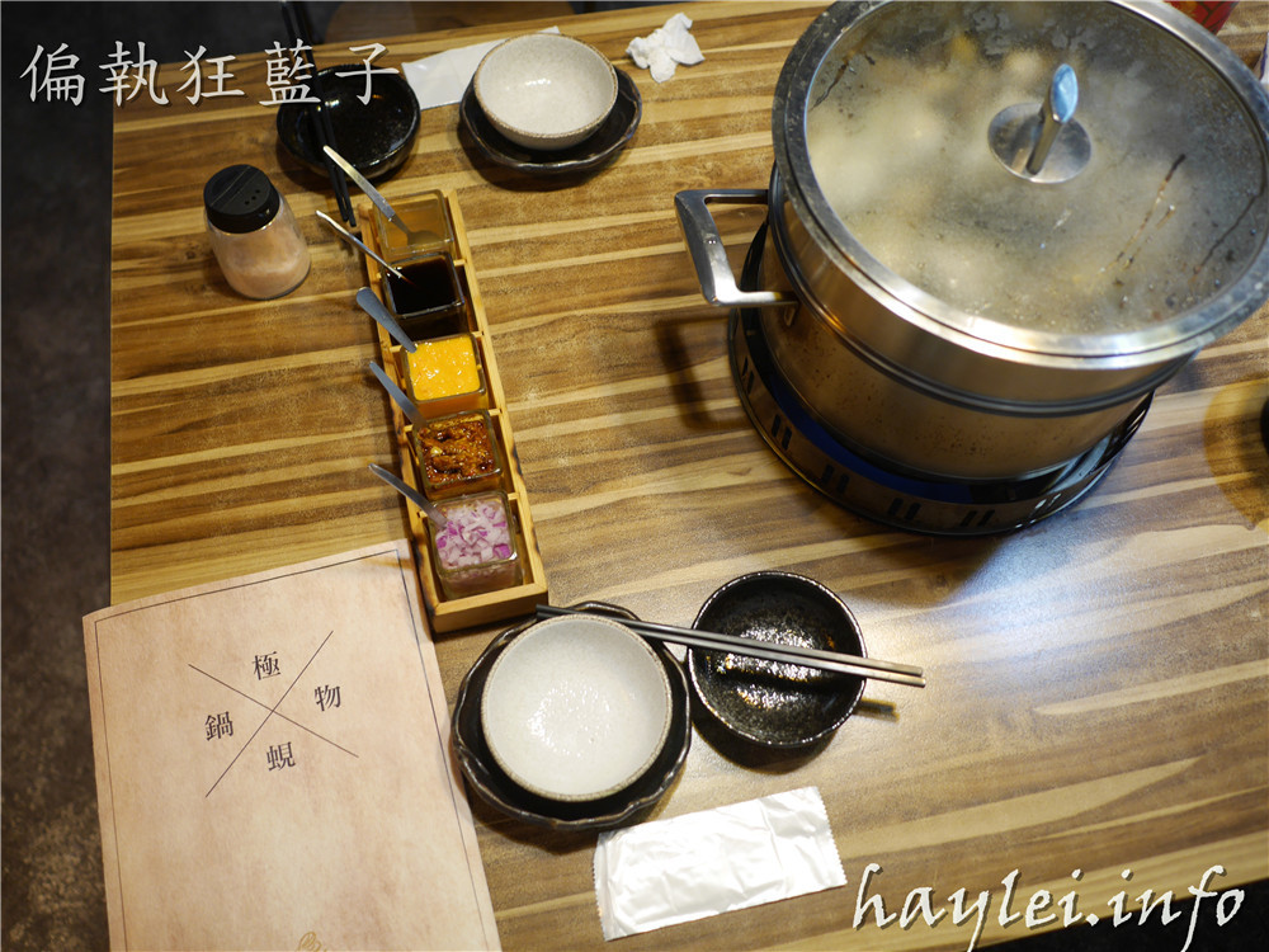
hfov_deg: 60.0
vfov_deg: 46.8
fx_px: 1100
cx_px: 634
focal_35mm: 30
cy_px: 476
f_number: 1.7
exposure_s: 1/60
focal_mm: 15
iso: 400
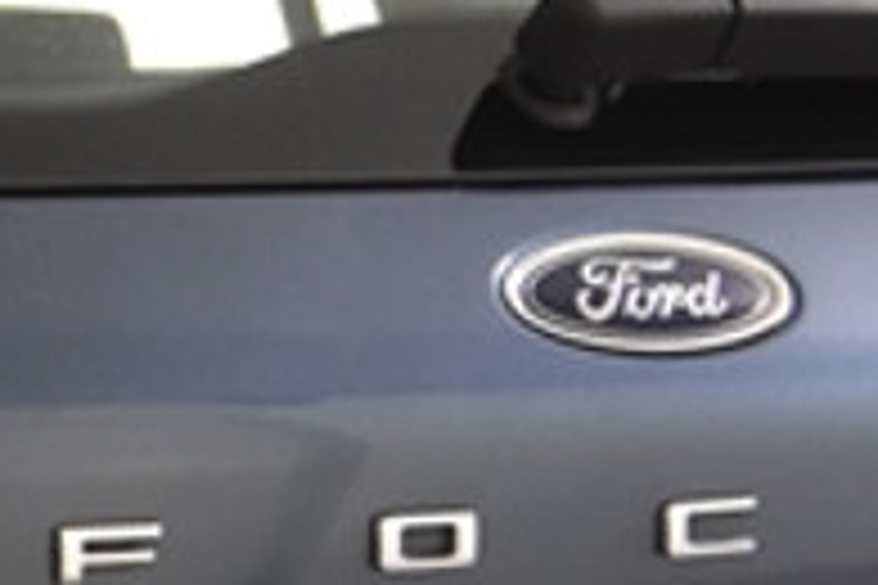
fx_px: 6828
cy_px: 965
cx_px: -581
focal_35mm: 280
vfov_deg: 4.9
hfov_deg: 7.2
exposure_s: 1/60
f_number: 4
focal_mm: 26
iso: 1600
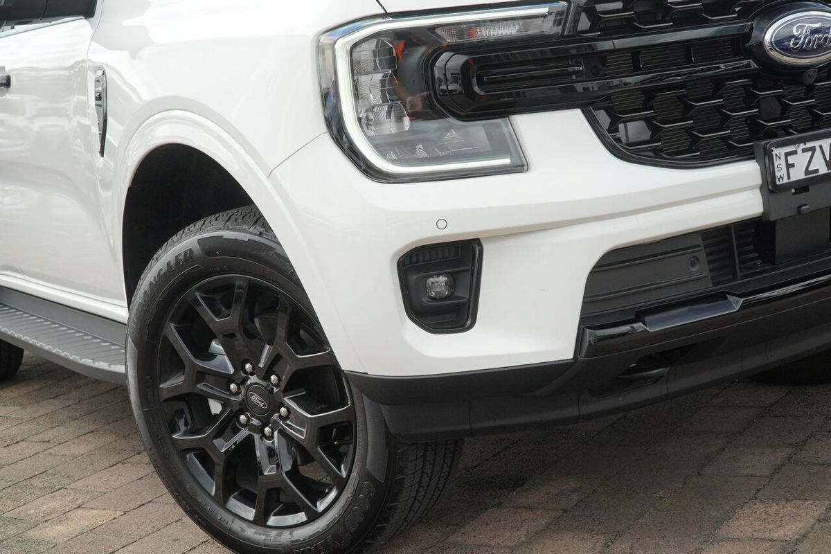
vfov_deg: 27.3
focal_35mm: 50
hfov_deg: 40.0
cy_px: 277
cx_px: 416
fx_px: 1143
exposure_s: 1/500
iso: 800
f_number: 7.1
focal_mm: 33
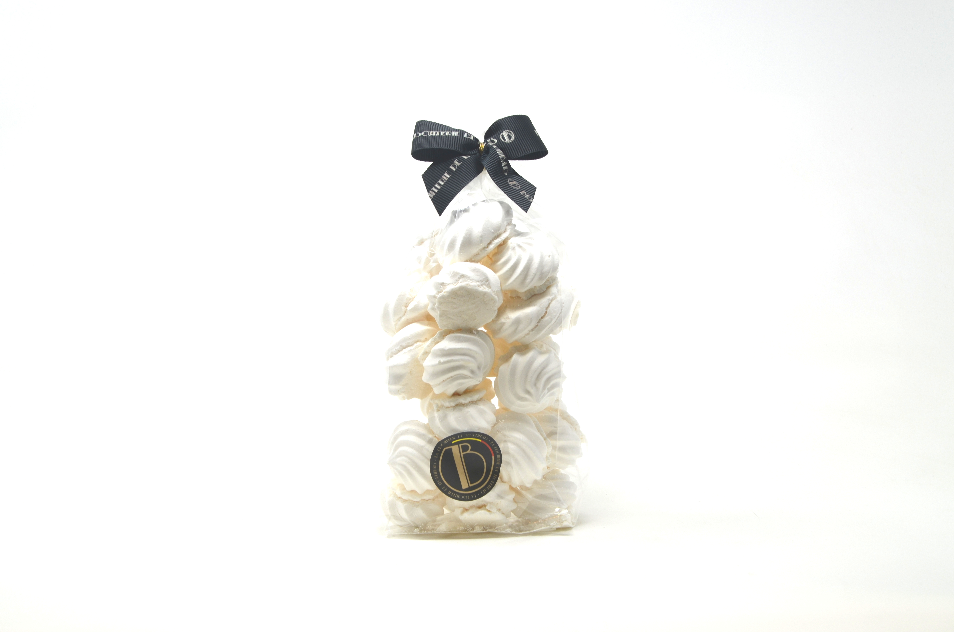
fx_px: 1507
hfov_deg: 35.1
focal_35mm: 57
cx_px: 477
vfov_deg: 23.7
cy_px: 316
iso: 100
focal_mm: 38
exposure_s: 1/40
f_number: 9
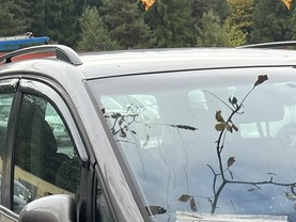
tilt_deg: -17.9
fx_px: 821
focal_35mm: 96
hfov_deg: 19.5
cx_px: 327
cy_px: 338
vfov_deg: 14.3
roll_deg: +4.5
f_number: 1.5
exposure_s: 1/427
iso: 50
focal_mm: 5.7
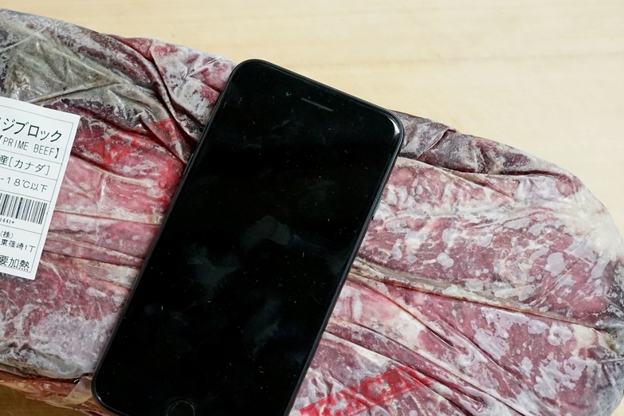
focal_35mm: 69
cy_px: 242
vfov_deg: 19.7
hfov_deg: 28.9
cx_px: 175
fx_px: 1196
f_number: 6.3
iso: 6400
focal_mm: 45
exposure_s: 1/50
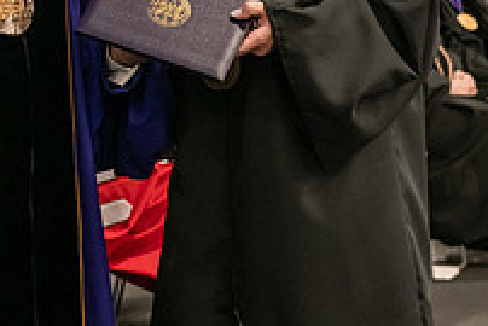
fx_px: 2333
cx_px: 39
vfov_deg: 7.9
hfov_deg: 11.9
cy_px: -71
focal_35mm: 172
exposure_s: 1/160
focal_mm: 60
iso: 2000
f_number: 4.5
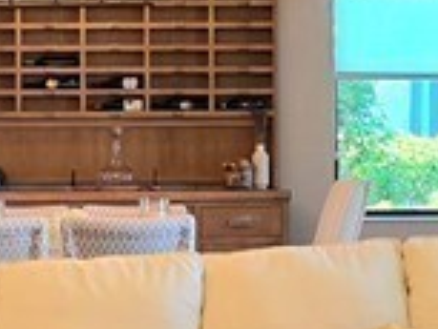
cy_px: 185
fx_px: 1102
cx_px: 276
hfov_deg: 22.4
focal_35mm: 87
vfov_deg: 17.0
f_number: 1.9
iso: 100
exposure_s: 1/120
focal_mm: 2.2
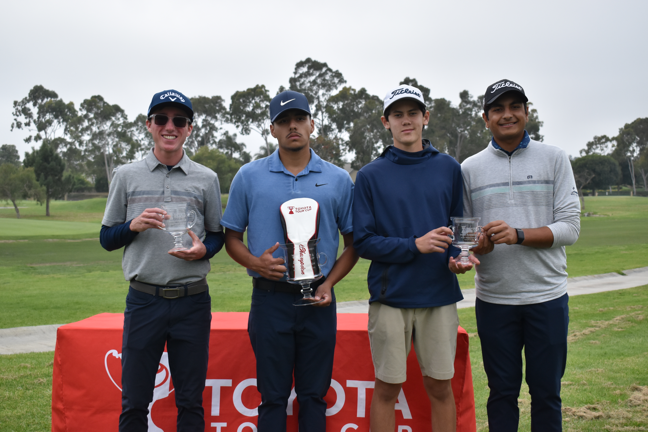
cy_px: 216
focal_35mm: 51
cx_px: 324
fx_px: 918
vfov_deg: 26.5
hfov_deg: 38.9
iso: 800
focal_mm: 34
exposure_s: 1/2500
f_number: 6.3
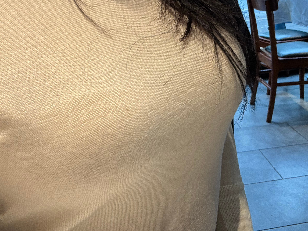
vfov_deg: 36.3
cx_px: 184
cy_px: 72
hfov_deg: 47.6
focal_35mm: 39
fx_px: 347
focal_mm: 2.69
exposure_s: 1/50
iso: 50
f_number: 1.9
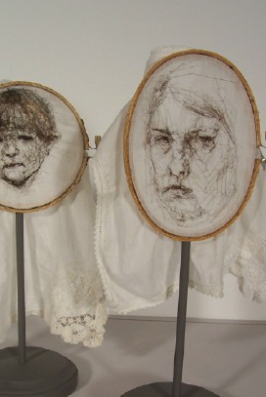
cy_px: 261
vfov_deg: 39.2
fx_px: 553
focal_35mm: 50
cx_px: 104
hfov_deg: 27.0
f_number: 2.7
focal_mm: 5.6
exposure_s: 1/250
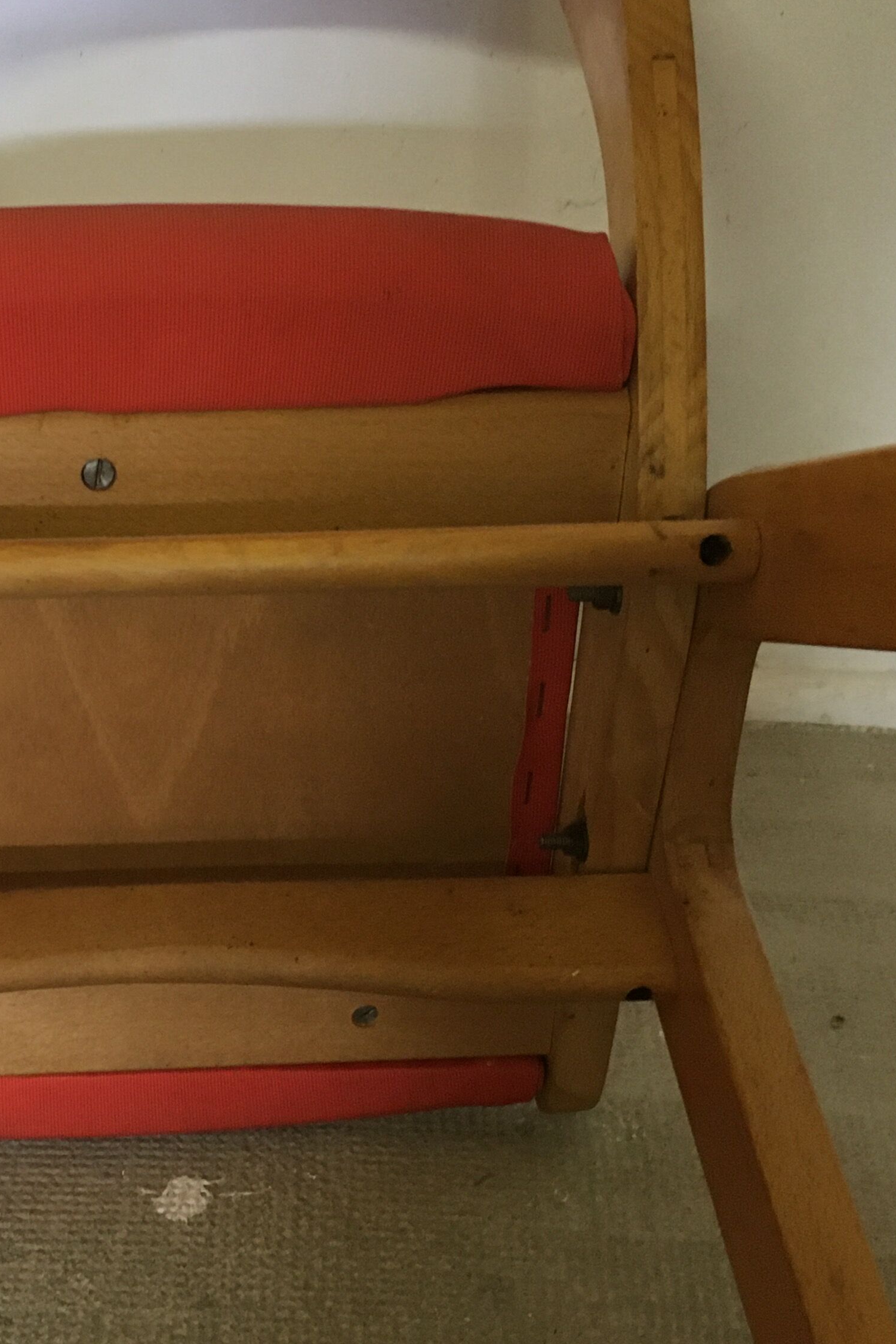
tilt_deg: -30.8
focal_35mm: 54
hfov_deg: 24.4
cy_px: 819
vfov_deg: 36.7
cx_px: 116
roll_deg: +1.3
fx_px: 2016
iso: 200
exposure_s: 1/17
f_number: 2.2
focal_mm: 4.15
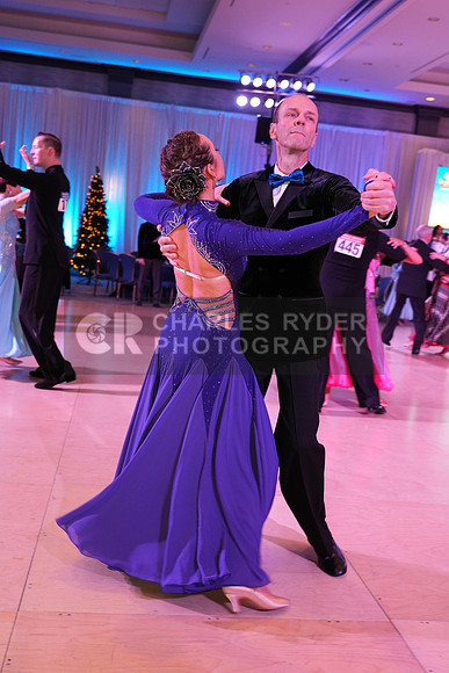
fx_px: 710
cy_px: 336
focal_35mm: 38
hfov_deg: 35.1
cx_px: 224
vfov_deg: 50.7
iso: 2000
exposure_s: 1/200
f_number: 4.5
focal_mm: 38
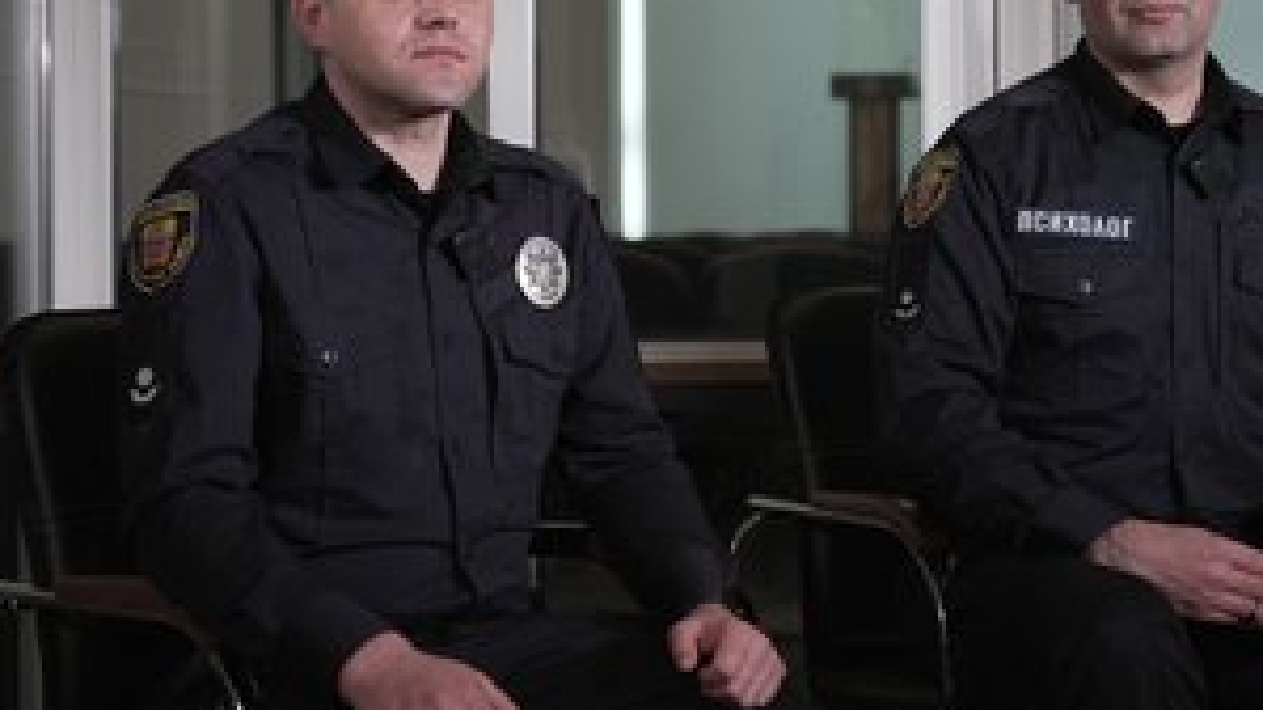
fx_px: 2578
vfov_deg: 15.6
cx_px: 798
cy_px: 222
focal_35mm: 77
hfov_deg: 27.4
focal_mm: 55
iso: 1000
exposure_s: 1/125
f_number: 4
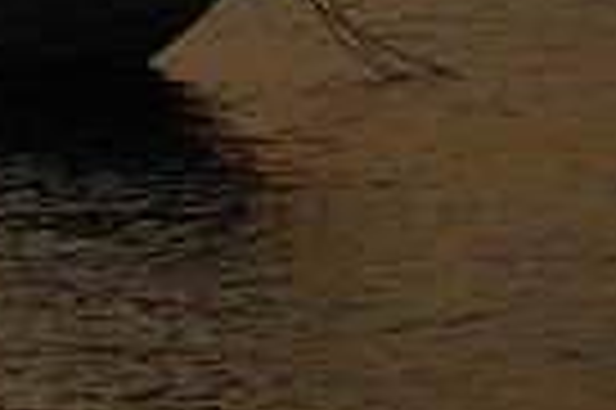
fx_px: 4597
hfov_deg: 7.3
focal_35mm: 269
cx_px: -715
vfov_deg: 5.0
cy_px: -547
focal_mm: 24
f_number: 25
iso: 200
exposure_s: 1/100
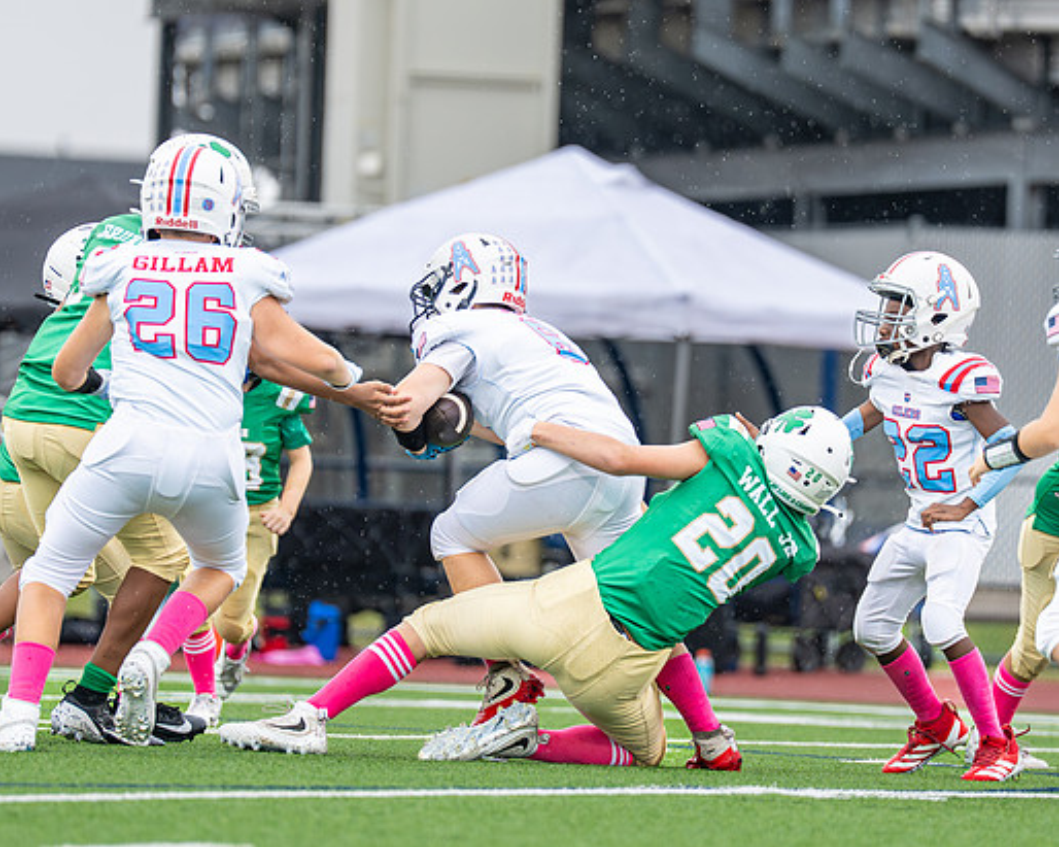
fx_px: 12973
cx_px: 603
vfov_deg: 3.7
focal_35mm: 414
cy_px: 301
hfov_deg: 4.7
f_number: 2.8
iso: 500
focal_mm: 200
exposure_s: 1/1000
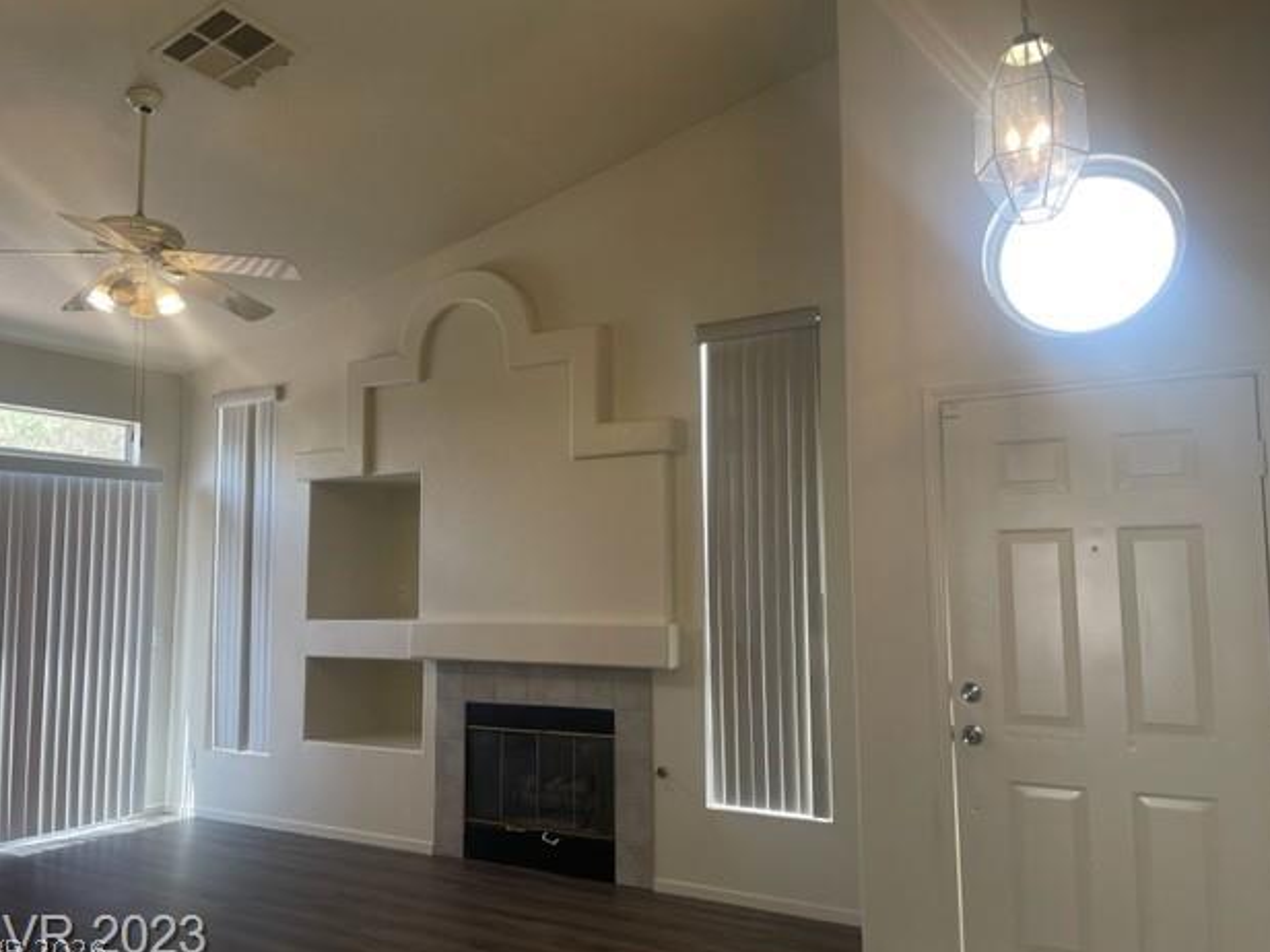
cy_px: 478
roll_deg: +0.1
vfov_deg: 51.4
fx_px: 991
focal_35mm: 27
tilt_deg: +4.6
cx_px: 625
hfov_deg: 65.3
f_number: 1.6
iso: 80
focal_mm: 5.1
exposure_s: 1/120
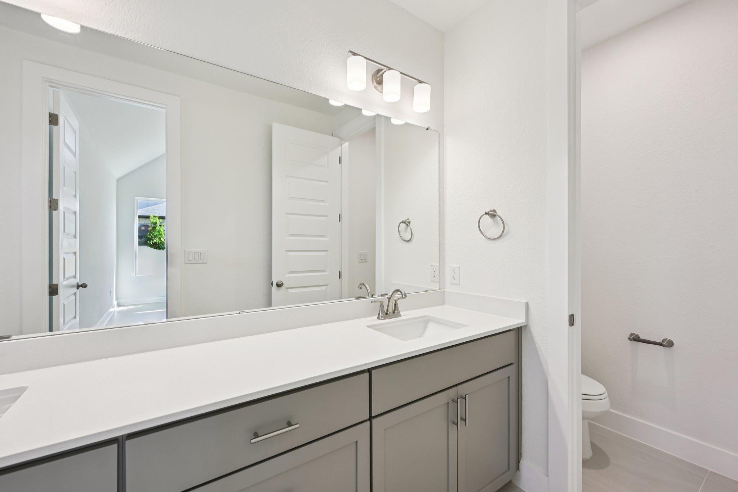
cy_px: 246
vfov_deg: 77.3
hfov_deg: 100.4
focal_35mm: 15
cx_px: 369
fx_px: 307
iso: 100
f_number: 6.7
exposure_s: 1/30
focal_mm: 15
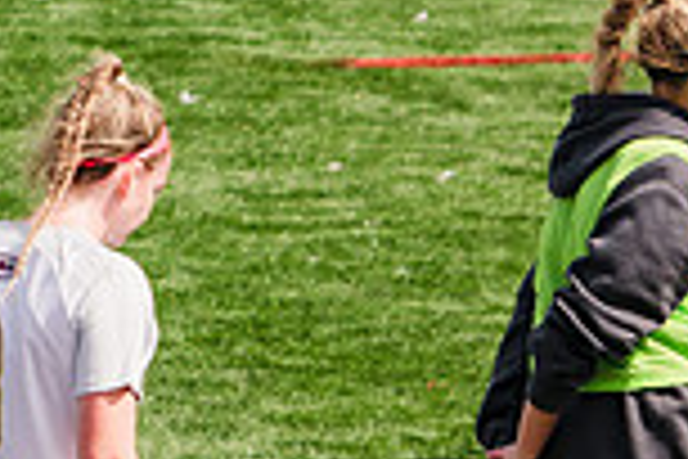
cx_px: 904
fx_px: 15804
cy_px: 592
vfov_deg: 1.7
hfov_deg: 2.5
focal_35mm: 827
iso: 250
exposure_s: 1/1600
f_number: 5.6
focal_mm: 218
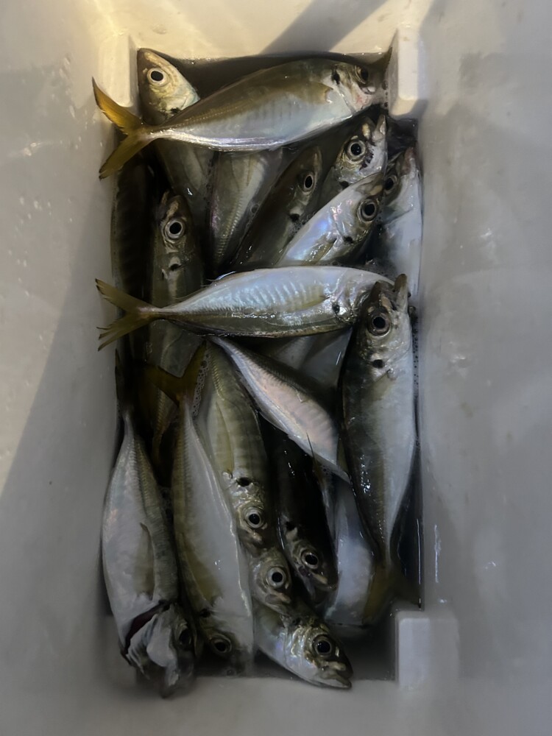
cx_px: 276
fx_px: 553
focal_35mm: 26
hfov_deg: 53.1
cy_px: 368
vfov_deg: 67.3
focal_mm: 5.7
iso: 640
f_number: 1.5
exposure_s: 1/32
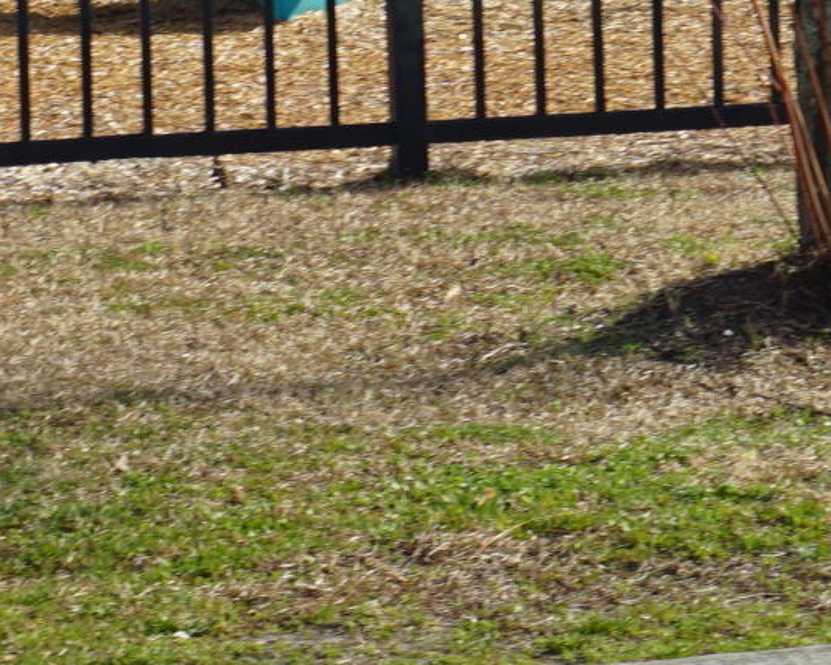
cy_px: -369
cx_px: 503
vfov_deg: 6.0
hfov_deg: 7.6
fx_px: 6221
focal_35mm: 253
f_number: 9
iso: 100
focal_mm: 32
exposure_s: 1/100
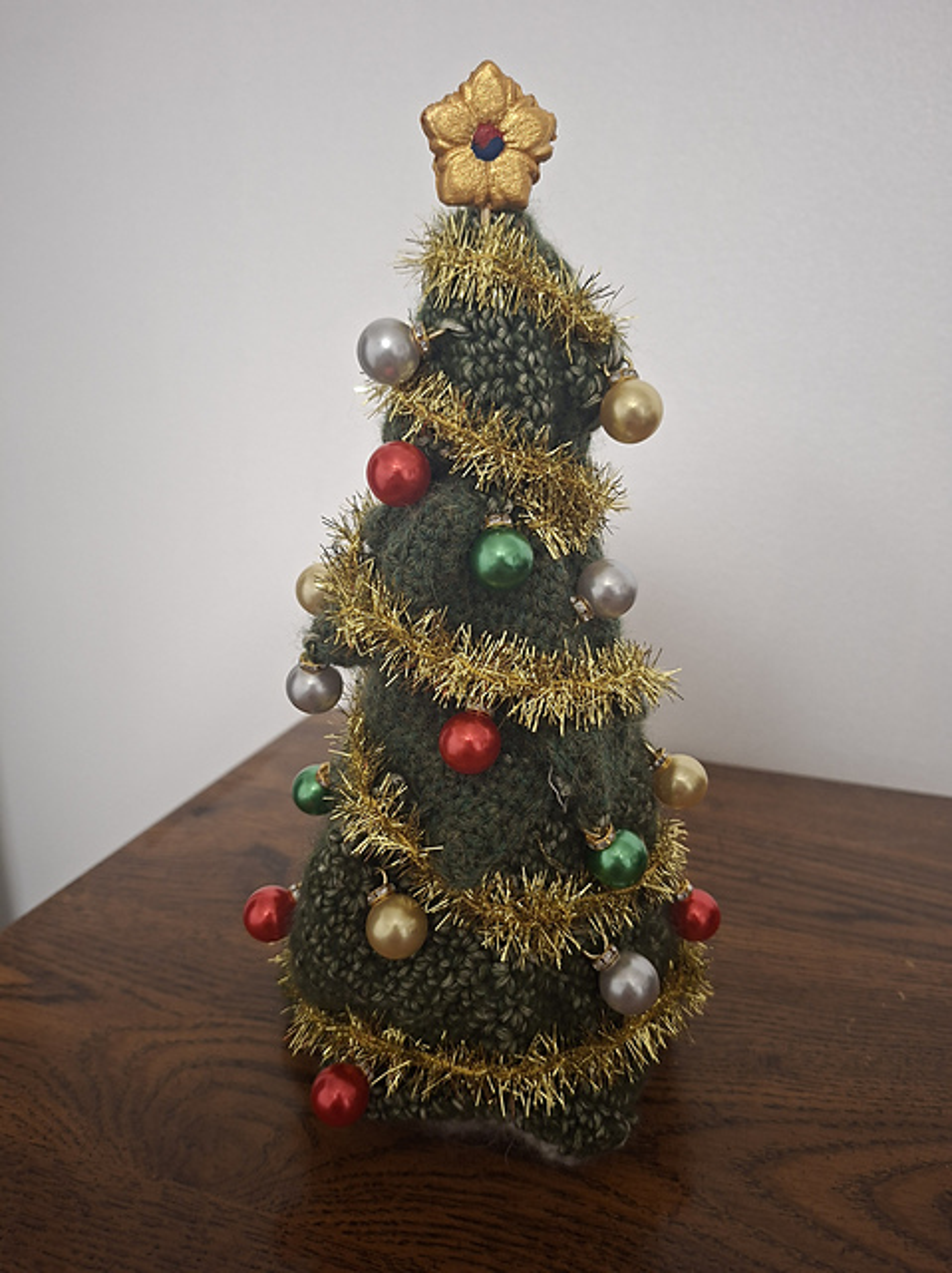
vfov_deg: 74.0
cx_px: 476
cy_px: 636
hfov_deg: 58.8
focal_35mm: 23
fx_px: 845
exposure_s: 1/30
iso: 250
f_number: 1.8
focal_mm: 5.54
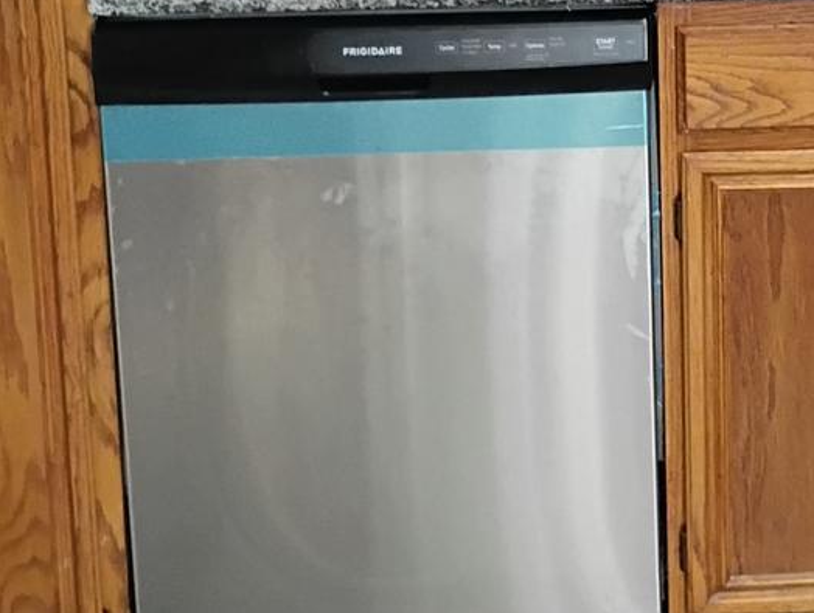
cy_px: -65
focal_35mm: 109
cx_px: 1010
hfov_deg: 17.1
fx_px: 2568
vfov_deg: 13.4
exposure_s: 1/40
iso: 884
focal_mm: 4.26
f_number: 1.8
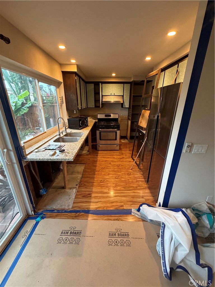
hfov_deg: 85.7
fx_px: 116
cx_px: 108
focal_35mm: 14
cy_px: 144
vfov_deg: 102.1
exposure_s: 1/60
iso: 400
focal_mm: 2.22
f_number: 2.2
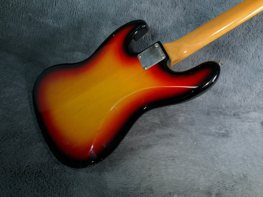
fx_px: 220
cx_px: 132
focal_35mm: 29
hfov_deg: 61.7
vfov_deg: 48.2
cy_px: 98
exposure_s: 1/104
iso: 40
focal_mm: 3
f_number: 1.8
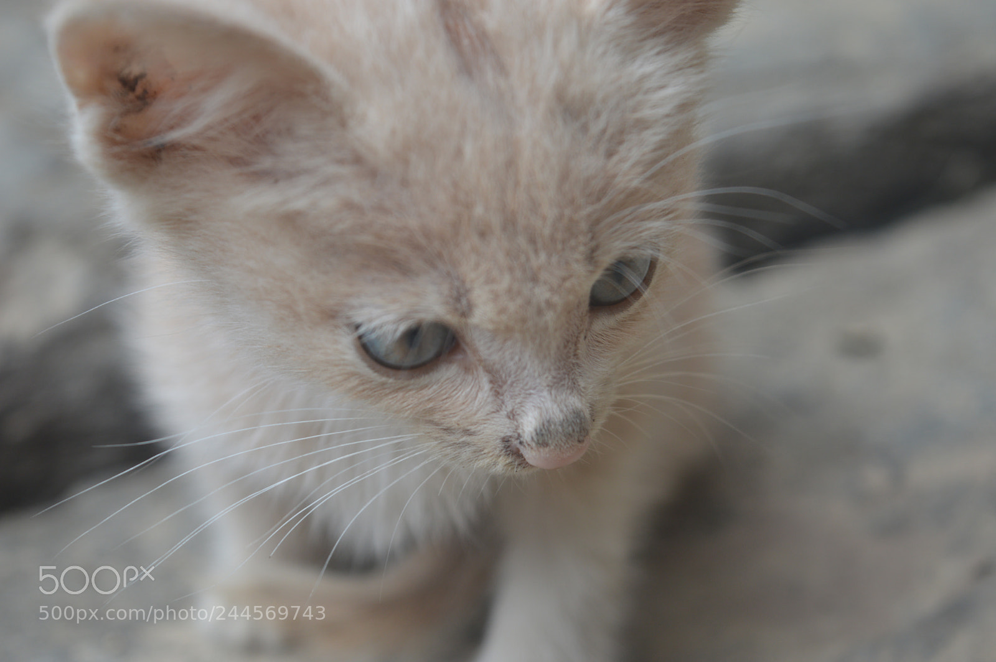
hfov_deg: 24.6
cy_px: 331
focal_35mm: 82
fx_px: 2281
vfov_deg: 16.5
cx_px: 498
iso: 100
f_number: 5.6
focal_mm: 55
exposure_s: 1/100
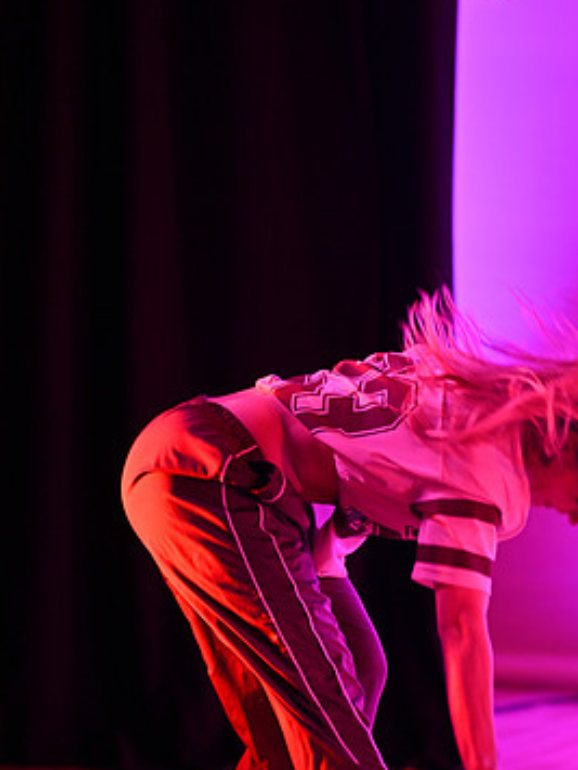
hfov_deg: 7.5
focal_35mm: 199
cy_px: 372
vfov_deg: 9.9
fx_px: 4430
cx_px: 392
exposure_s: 1/400
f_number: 1.2
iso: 64
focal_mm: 85
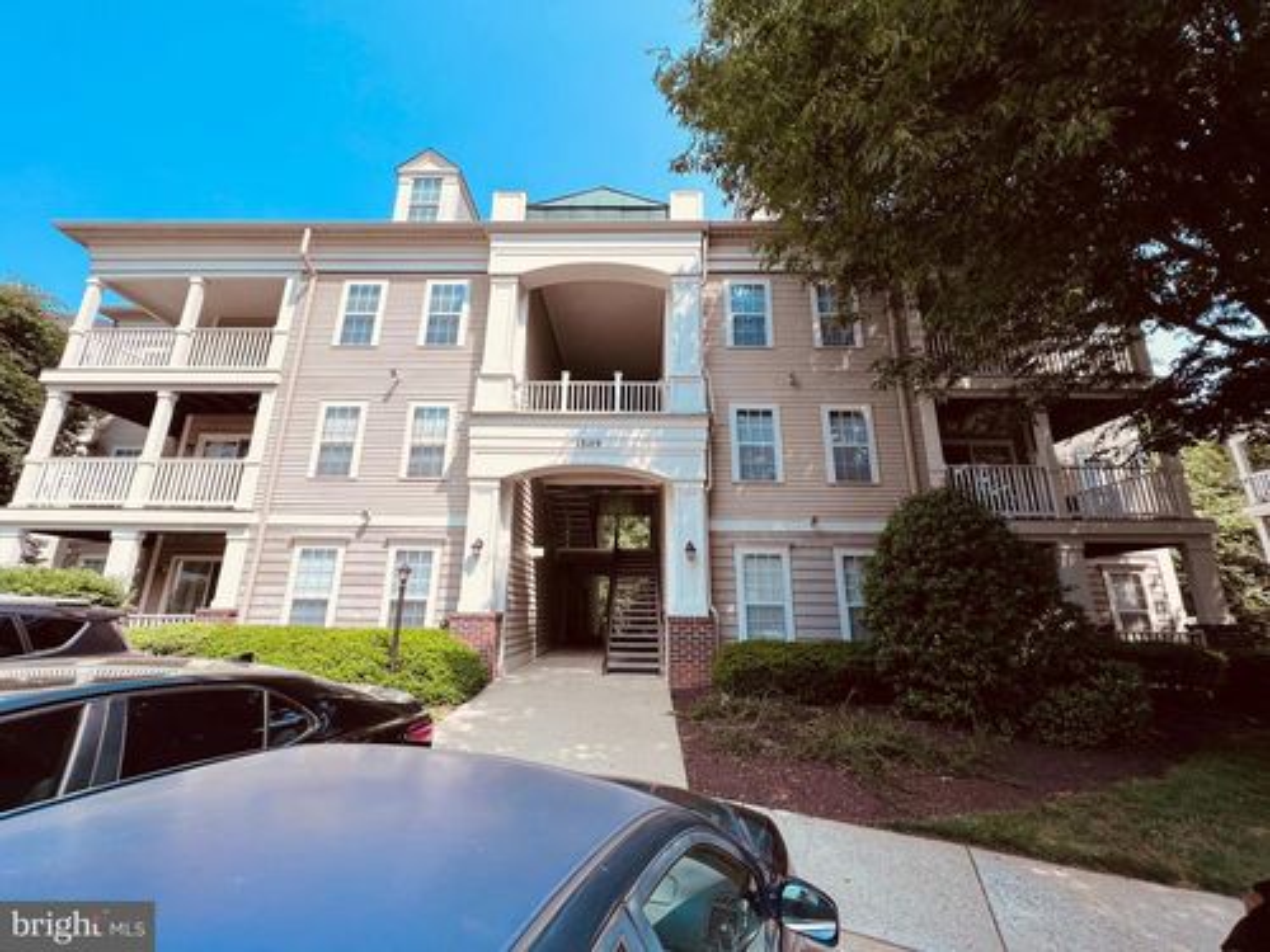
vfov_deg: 89.9
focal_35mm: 13
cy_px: 476
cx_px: 635
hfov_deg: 106.2
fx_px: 477
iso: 32
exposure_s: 1/1130
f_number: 1.8
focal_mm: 1.57
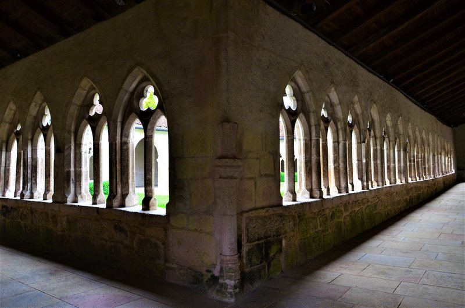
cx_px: 232
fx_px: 348
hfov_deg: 67.5
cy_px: 154
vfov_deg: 47.7
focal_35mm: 27
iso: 1250
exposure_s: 1/30
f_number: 7.1
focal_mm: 18
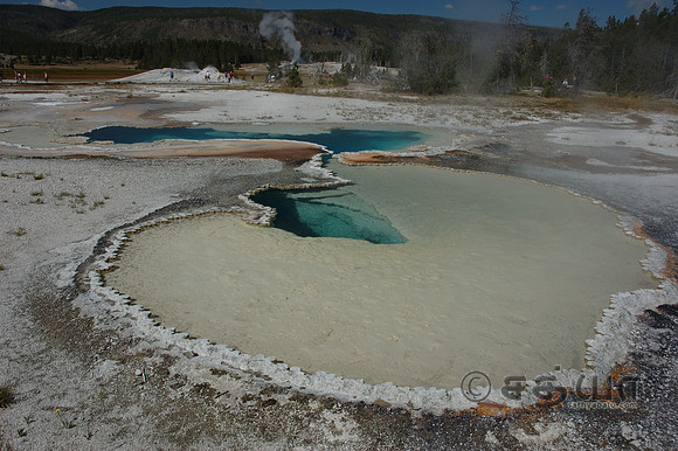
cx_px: 339
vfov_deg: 47.9
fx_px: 508
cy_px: 226
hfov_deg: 67.4
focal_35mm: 27
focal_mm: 18
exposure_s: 1/320
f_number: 9
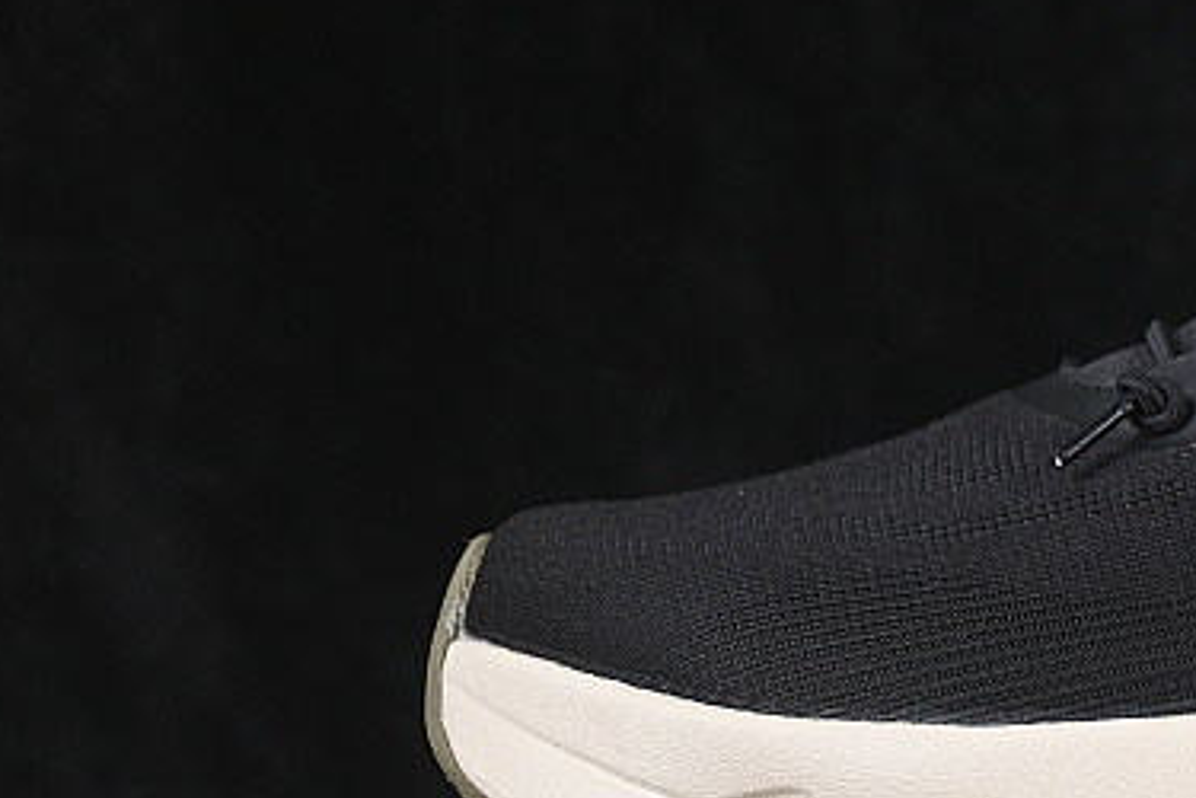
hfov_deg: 9.3
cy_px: 338
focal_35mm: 216
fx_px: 7175
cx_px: 1598
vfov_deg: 6.4
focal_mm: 50
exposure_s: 1/60
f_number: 6.3
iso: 160
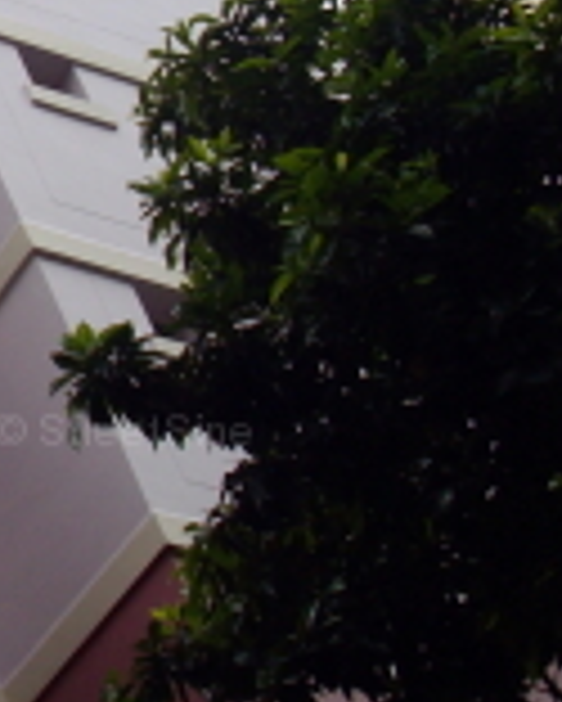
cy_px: -14
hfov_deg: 11.0
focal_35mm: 127
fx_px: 2638
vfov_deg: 14.9
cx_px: -571
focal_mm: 6.2
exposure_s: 1/250
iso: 80
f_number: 5.6
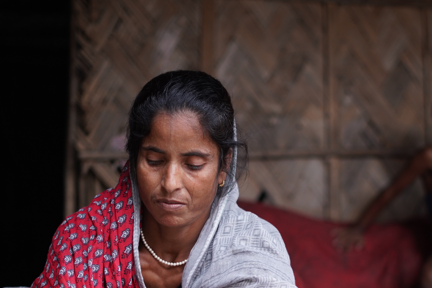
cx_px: 312
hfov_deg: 18.7
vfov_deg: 12.4
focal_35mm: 109
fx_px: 1308
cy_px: 288
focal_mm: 50
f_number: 1.8
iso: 400
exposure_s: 1/125
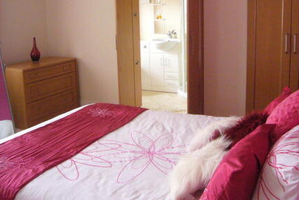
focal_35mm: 40
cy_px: 60
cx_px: 159
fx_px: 332
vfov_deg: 33.0
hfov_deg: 48.4
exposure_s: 1/30
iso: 400
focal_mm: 4.6
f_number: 2.8
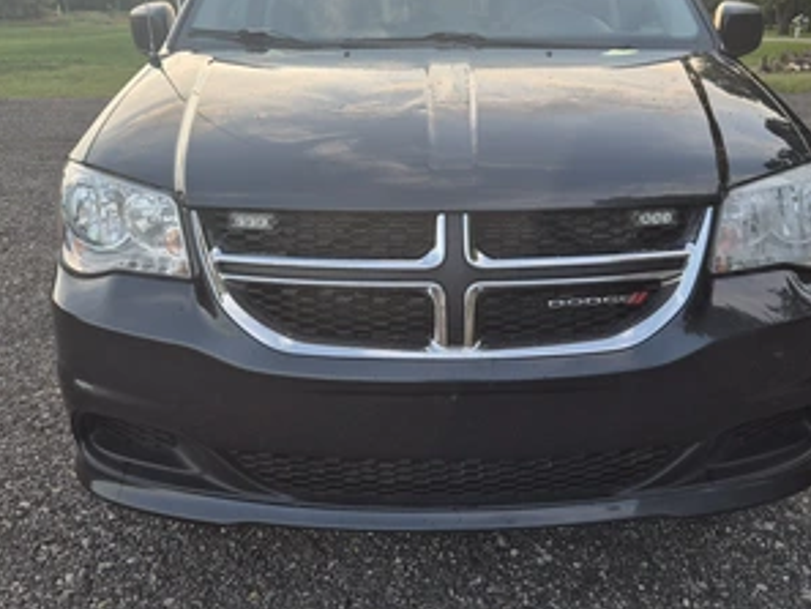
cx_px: 445
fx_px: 727
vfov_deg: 45.5
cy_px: 289
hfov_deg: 58.2
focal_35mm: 31
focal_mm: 5.4
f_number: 1.8
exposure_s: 1/180
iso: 40
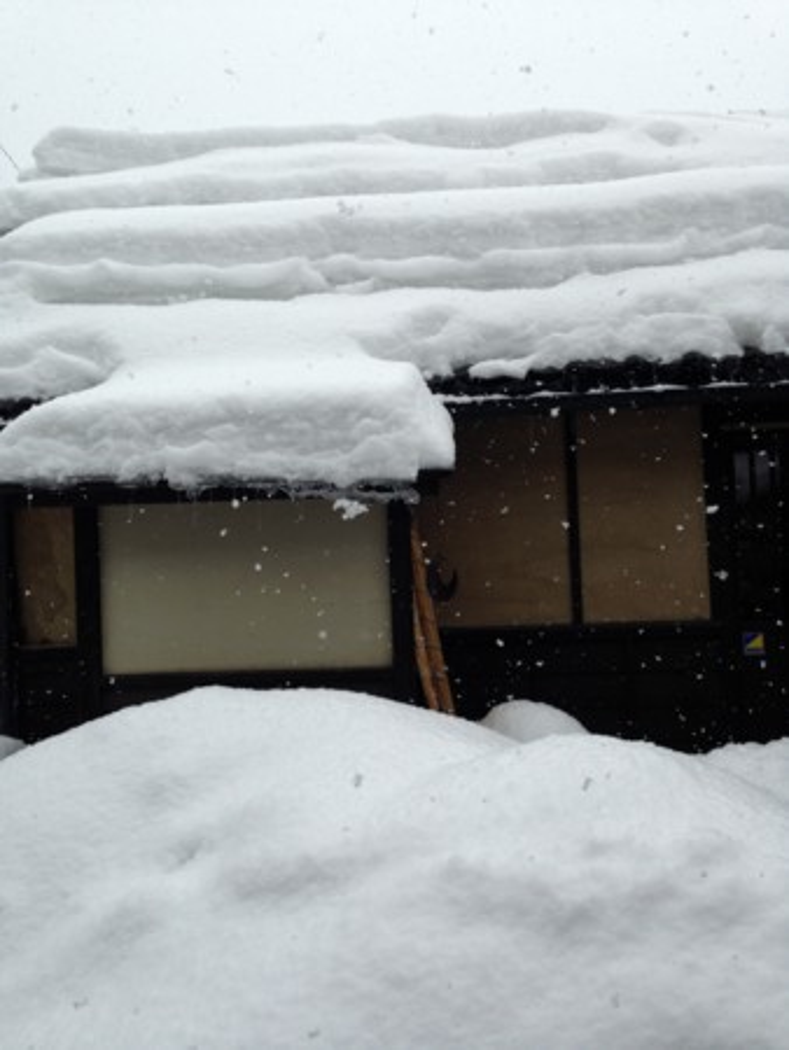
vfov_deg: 55.3
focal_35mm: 33
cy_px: 525
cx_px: 394
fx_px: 1002
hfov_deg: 43.0
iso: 64
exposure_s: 1/1695
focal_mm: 4.12
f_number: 2.4
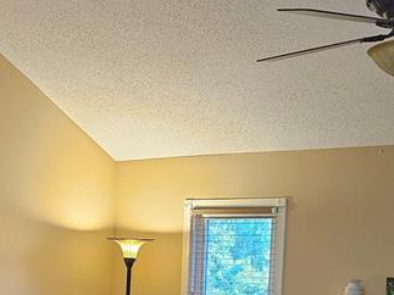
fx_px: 831
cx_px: 93
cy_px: 333
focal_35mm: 73
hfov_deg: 26.3
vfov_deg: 19.2
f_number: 1.7
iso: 500
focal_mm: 6.3
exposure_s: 1/120
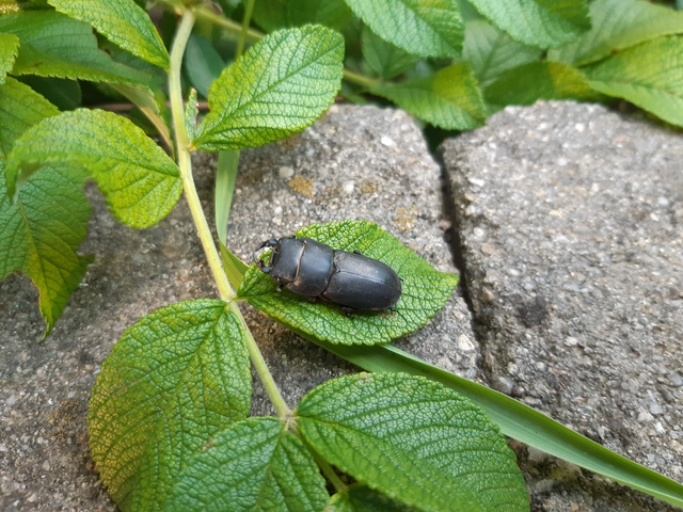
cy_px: 256
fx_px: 513
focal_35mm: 26
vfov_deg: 53.1
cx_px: 342
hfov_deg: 67.3
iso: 80
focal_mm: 3.93
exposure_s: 1/50
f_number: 1.7
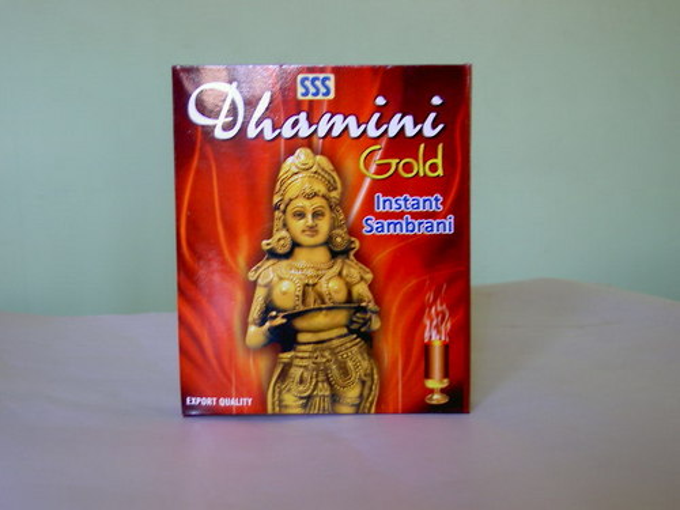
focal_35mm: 55
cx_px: 340
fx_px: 1080
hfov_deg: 34.9
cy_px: 255
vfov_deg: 26.6
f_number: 3.3
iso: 100
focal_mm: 11.3
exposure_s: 1/10.6
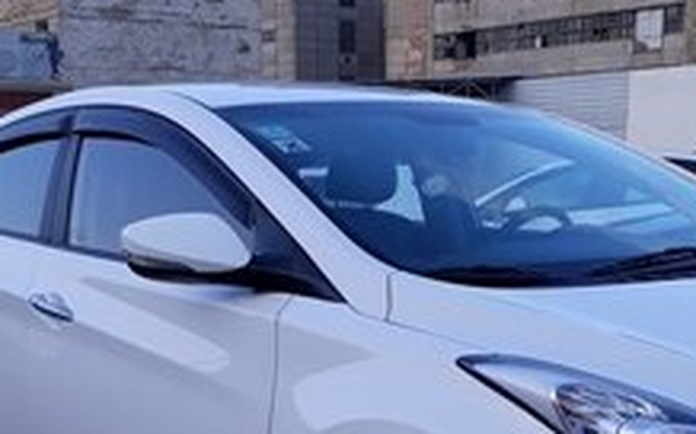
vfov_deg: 19.1
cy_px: 488
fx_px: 1232
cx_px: 313
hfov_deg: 31.5
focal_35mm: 65
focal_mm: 3.6
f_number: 1.9
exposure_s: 1/545
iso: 40
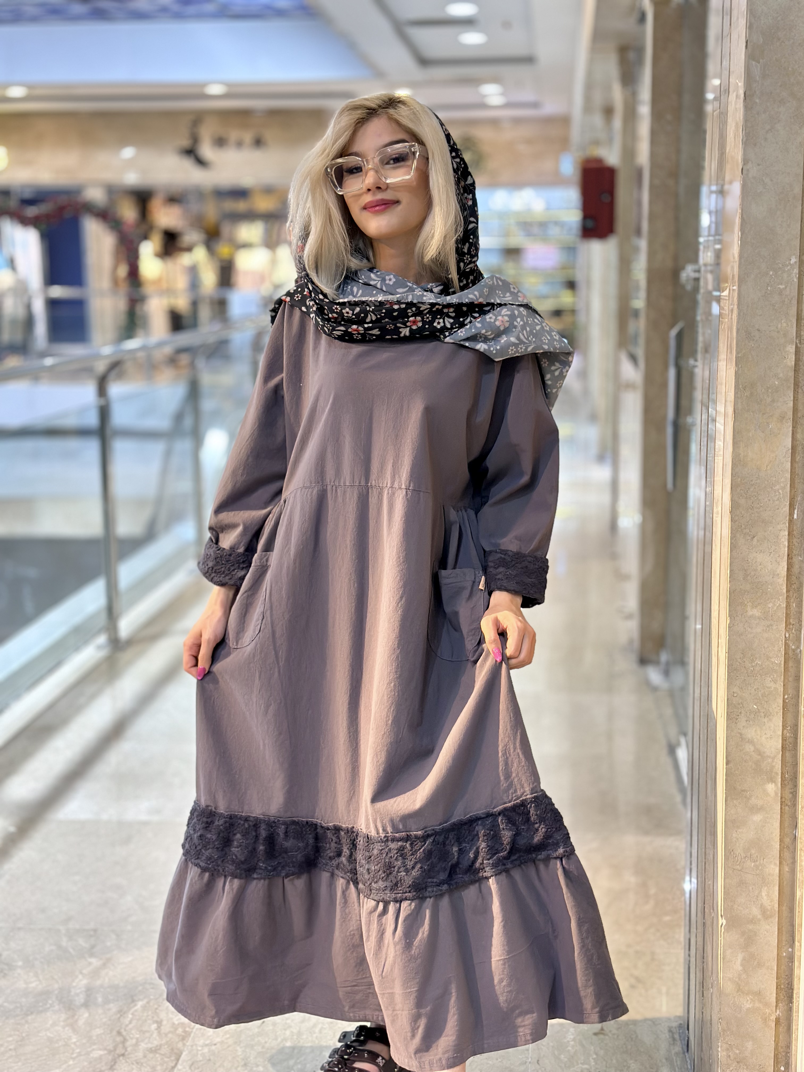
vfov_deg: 39.7
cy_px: 536
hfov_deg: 30.3
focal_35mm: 48
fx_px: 1486
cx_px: 402
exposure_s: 1/100
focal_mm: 6.86
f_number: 1.78
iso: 200
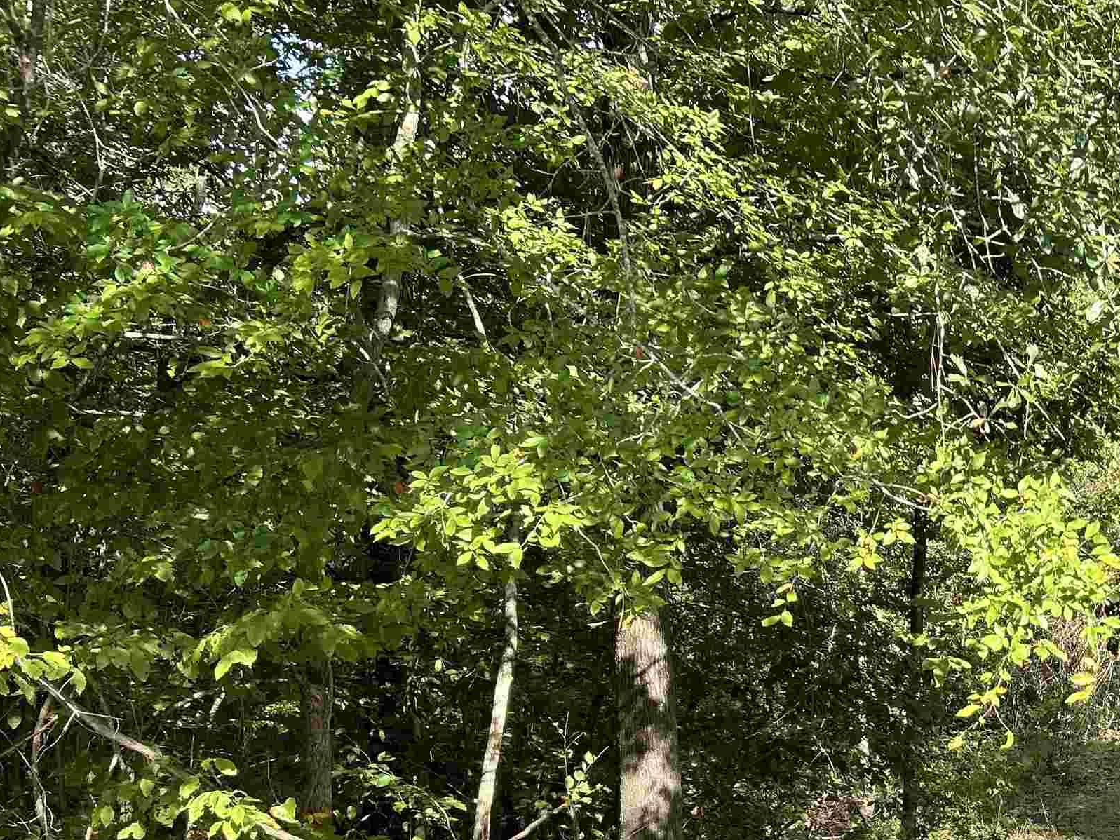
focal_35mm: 50
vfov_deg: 28.3
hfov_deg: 35.2
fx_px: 1618
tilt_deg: -9.0
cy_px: 706
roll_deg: -1.7
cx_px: 1074
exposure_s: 1/611
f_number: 1.5
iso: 50
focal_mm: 5.7
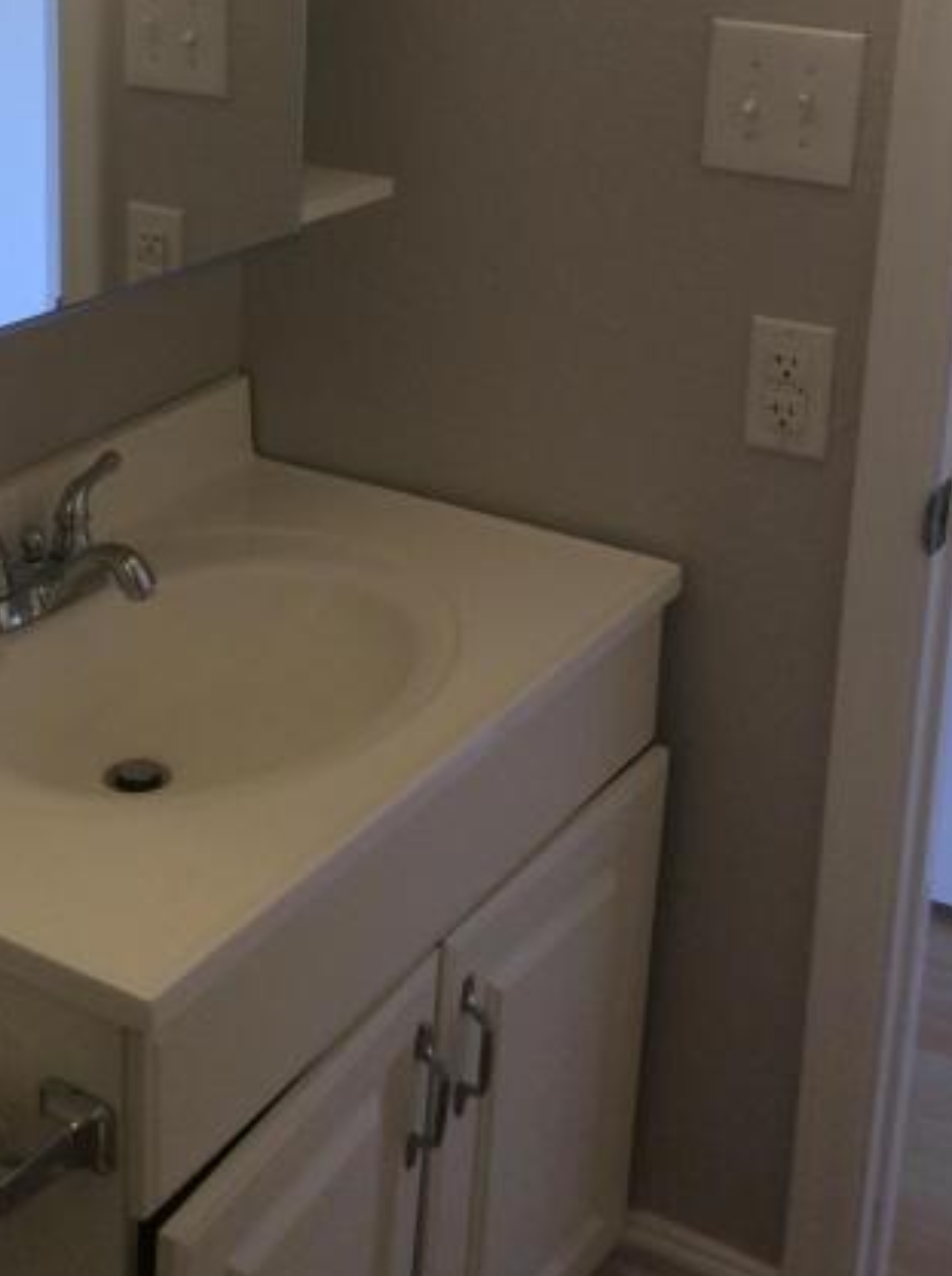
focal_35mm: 59
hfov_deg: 24.4
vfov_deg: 31.9
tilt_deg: -16.6
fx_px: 2171
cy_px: 266
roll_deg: +0.5
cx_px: 231
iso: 40
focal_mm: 3.3
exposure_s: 1/24
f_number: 2.4
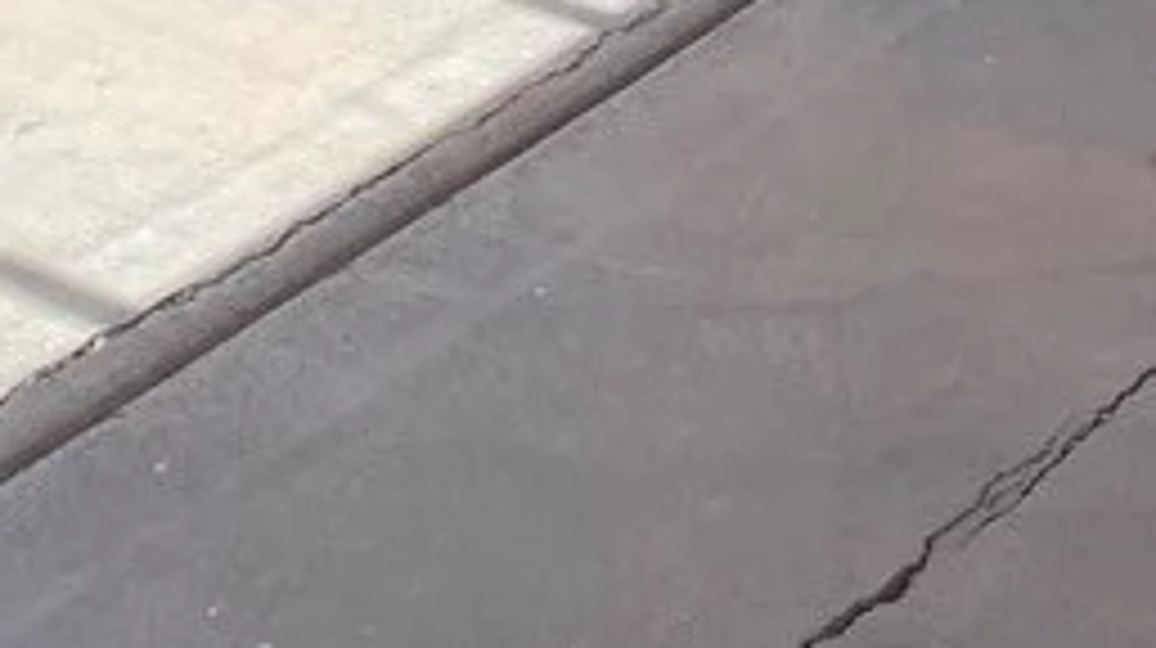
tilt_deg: -6.8
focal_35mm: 113
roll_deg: +0.9
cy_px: -1120
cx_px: 949
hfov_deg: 18.8
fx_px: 3460
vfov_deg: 9.1
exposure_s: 1/2066
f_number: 1.8
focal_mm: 4.25
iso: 32
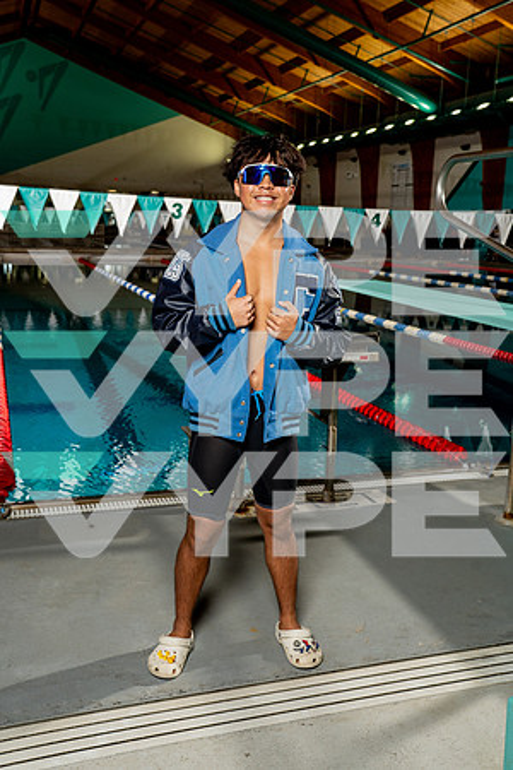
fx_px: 769
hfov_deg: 36.9
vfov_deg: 53.1
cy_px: 385
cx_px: 256
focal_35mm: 36
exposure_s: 1/250
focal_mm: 36
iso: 640
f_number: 6.3
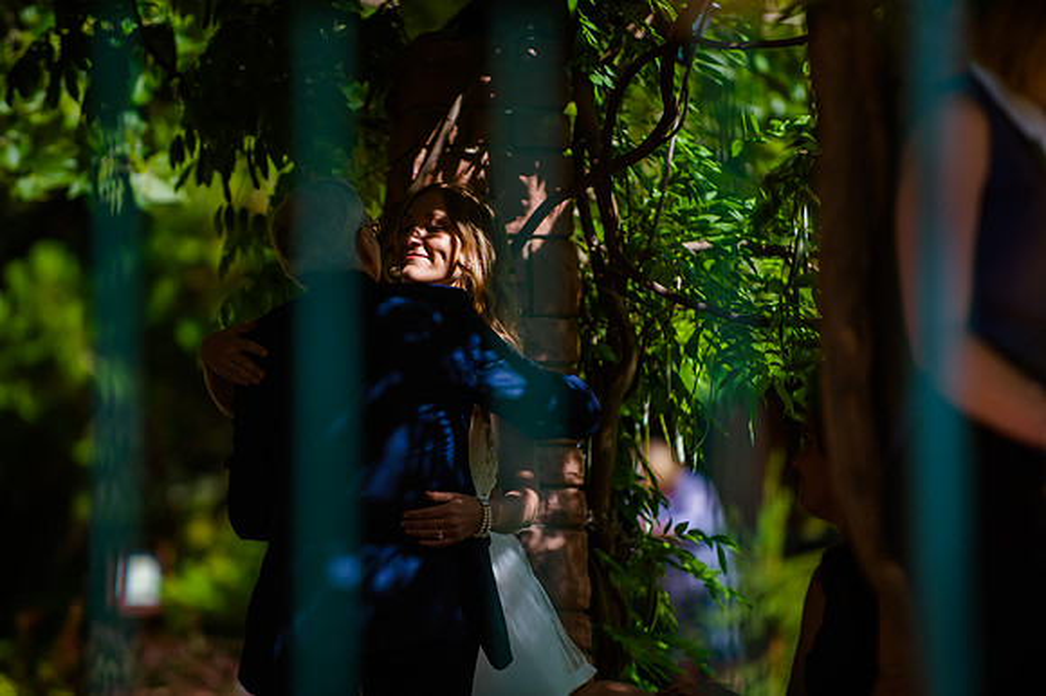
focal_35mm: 205
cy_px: 348
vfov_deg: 6.7
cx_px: 523
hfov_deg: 10.0
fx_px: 5958
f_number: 2.8
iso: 320
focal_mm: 200
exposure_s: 1/2500
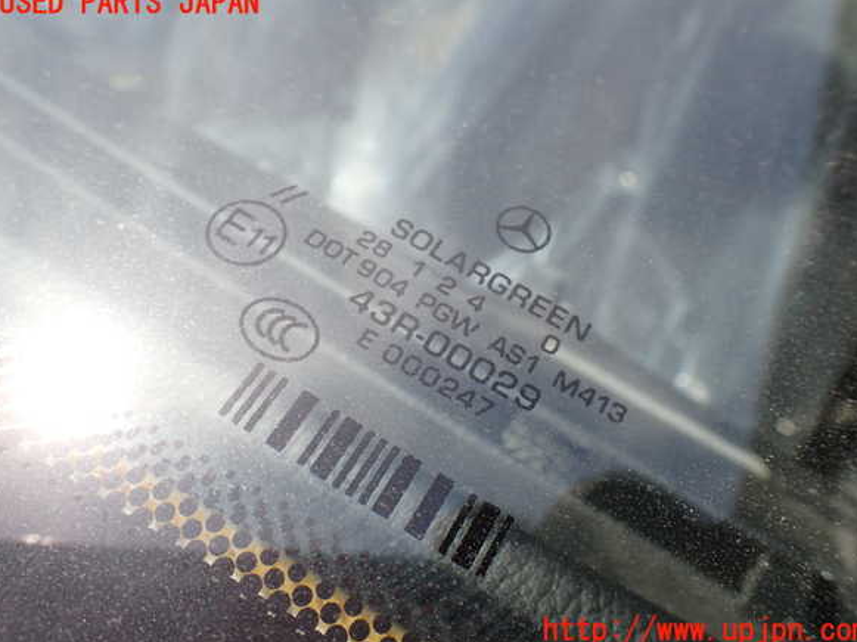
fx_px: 767
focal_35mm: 31
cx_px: 434
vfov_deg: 45.4
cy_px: 317
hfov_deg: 58.4
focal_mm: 5.4
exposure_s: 1/640
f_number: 3.2
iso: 100
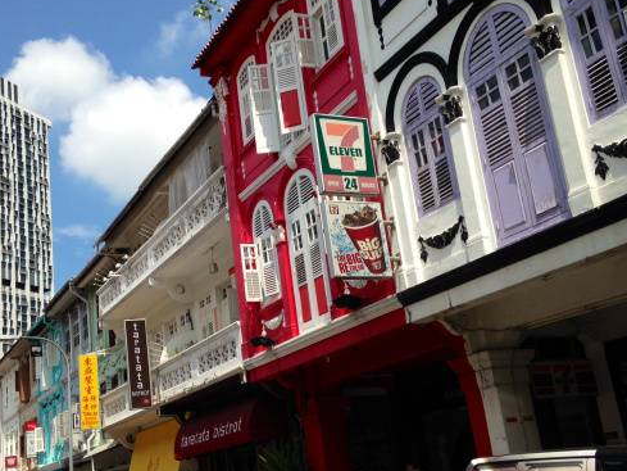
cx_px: 232
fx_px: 852
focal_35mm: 47
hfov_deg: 40.1
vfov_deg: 30.9
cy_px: 254
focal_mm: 4.12
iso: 50
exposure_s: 1/1938
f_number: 2.4
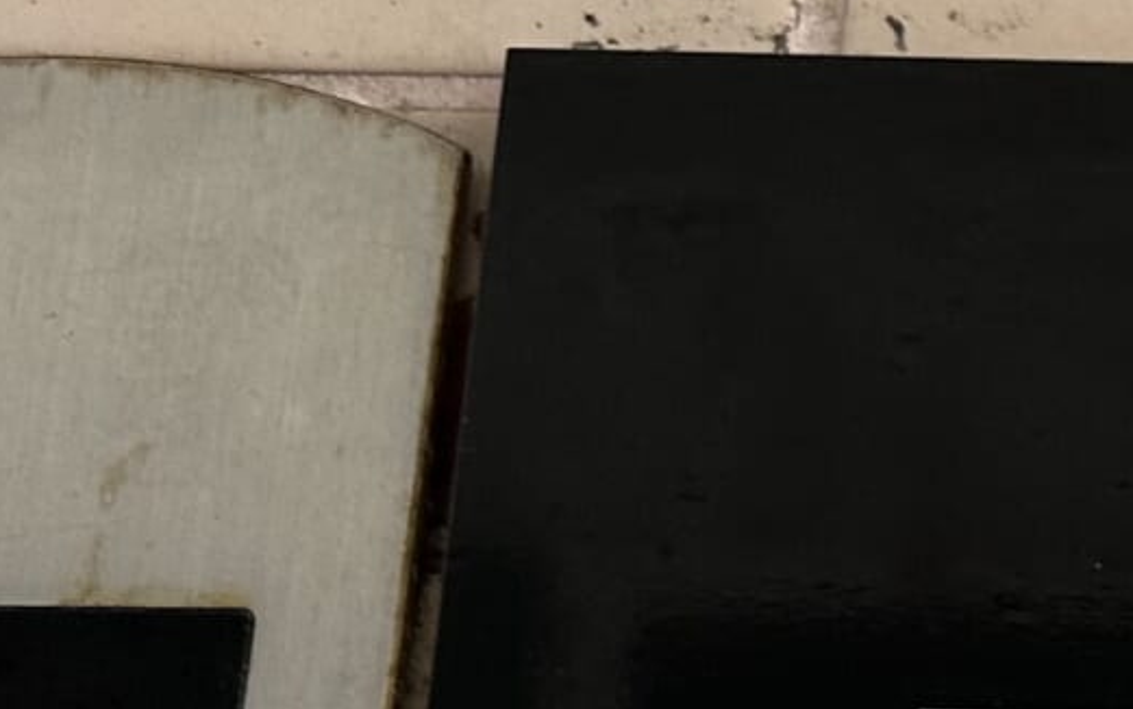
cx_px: 2738
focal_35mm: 125
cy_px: 1268
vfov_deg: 9.9
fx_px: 3861
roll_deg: -0.8
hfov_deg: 12.8
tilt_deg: +9.8
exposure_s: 1/121
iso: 100
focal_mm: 6.86
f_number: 1.78
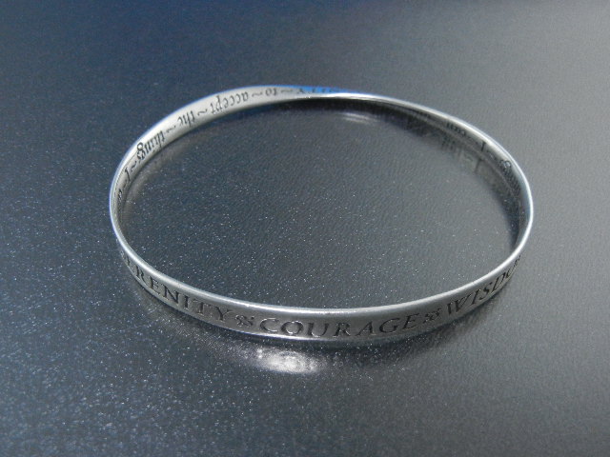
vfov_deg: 36.8
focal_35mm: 39
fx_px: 687
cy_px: 228
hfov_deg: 47.9
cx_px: 305
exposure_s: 1/30
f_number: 7.4
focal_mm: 7.1
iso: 800
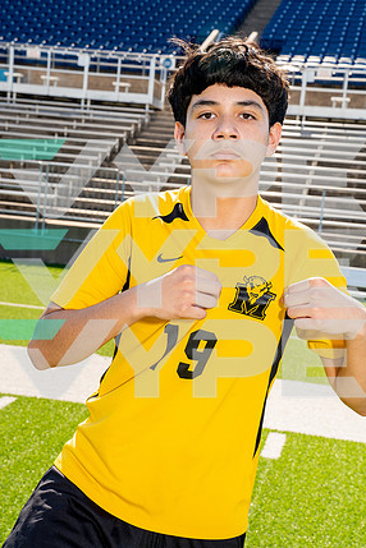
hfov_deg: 21.2
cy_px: 270
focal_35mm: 64
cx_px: 180
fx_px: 976
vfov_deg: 31.4
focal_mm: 61
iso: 320
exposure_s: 1/250
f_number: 10
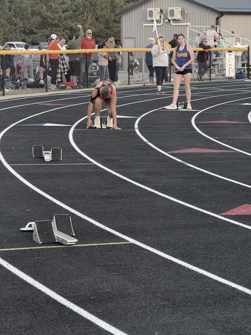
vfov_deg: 16.4
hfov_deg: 12.3
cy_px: 168
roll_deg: -0.1
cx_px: 126
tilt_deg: -5.1
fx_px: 1160
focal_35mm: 120
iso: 80
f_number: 2.8
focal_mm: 15.66
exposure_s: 1/99
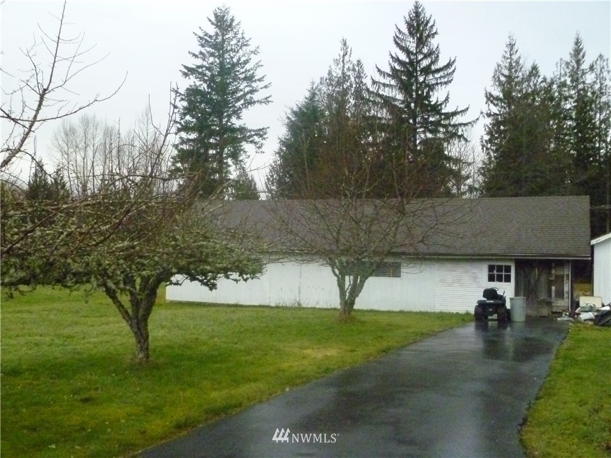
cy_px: 229
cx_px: 306
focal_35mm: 39
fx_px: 688
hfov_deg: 47.9
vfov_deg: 36.8
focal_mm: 6.9
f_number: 3.7
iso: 1600
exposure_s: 1/1000
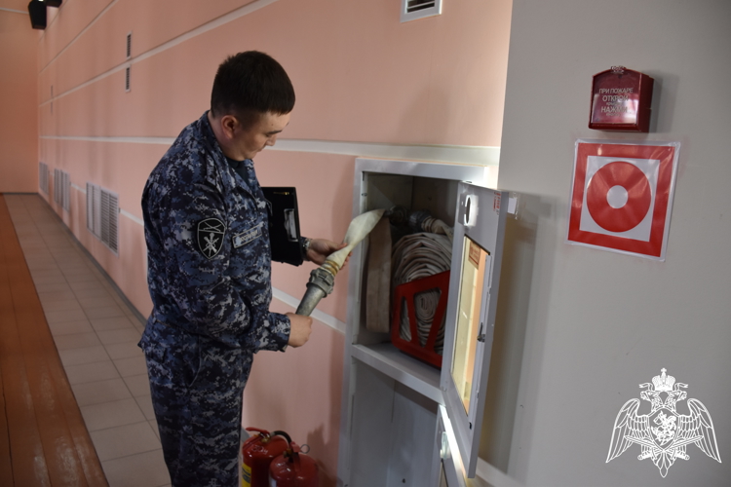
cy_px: 244
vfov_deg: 47.9
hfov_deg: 67.4
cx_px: 366
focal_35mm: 27
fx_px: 548
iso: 500
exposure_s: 1/60
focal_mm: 18
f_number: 4
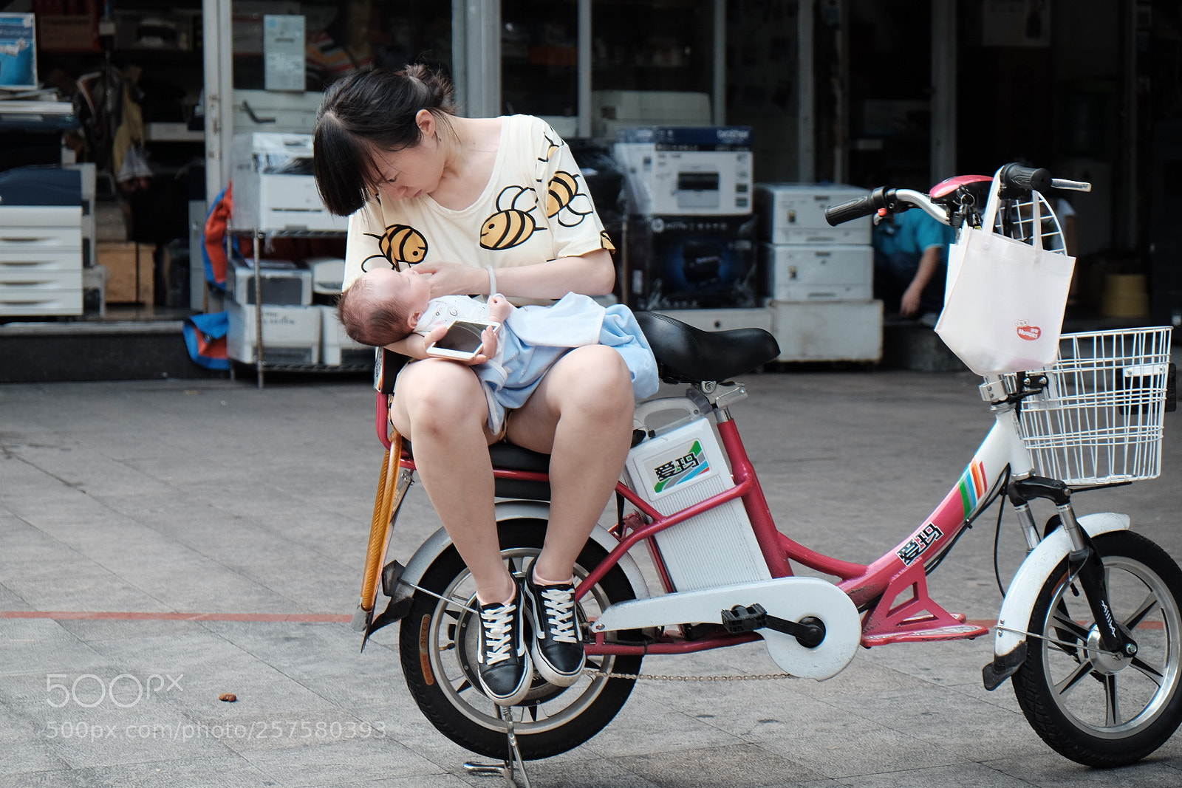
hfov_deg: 26.6
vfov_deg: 18.0
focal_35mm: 76
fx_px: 2495
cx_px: 591
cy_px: 394
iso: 400
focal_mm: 50.5
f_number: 4
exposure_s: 1/180
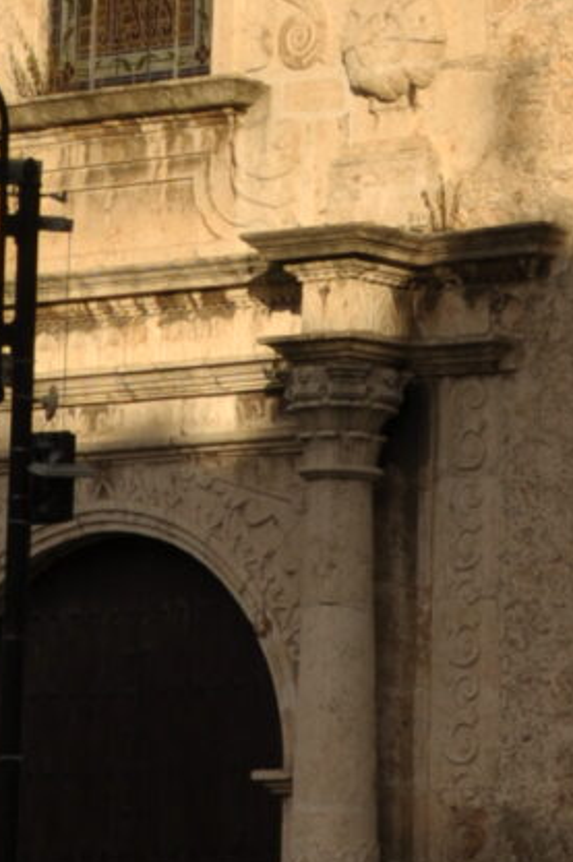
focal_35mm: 230
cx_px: 403
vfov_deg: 8.6
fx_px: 5506
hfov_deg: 6.0
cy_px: -616
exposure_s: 1/750
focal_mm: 25
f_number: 5.6
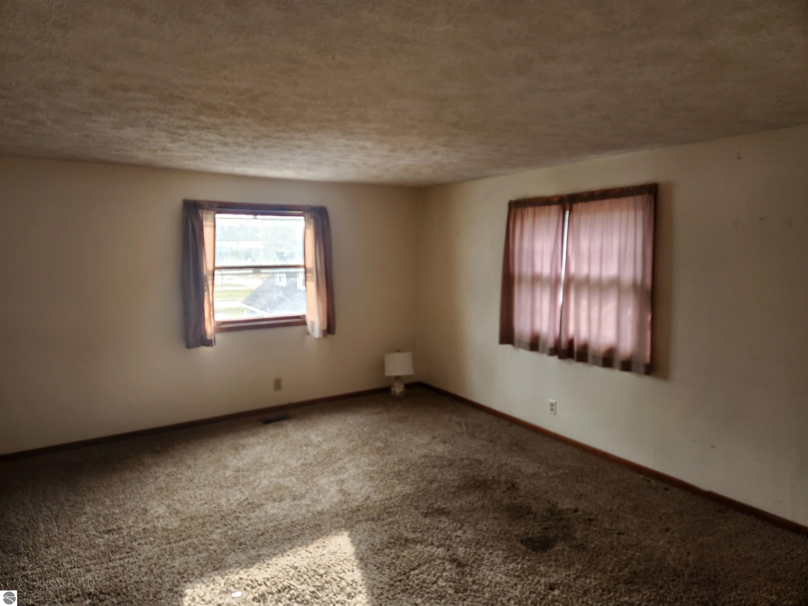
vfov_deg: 58.9
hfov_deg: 73.9
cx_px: 404
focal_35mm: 23
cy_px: 303
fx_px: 537
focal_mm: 5.4
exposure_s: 1/120
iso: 160
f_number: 1.8
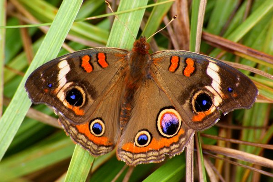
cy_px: 91
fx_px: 3412
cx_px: 136
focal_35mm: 450
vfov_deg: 3.1
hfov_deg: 4.6
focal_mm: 300
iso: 400
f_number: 11
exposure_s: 1/100
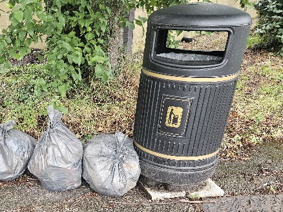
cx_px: 63
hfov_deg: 43.0
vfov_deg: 33.5
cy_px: 167
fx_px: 344
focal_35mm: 42
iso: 200
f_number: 1.8
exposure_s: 1/101
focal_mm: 5.4
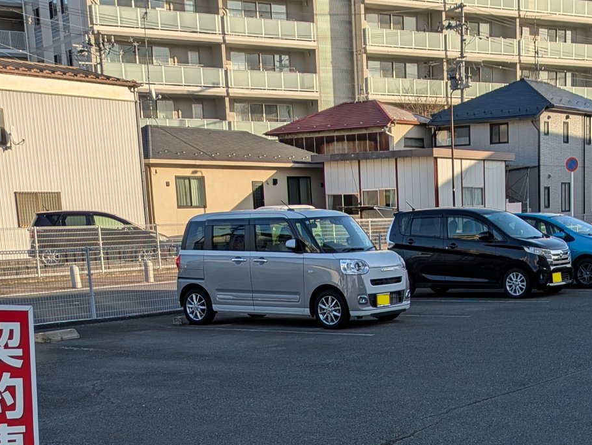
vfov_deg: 21.4
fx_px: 1129
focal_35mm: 66
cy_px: 452
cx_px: 473
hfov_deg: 28.7
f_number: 1.89
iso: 42
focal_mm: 5.43
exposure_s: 1/2028
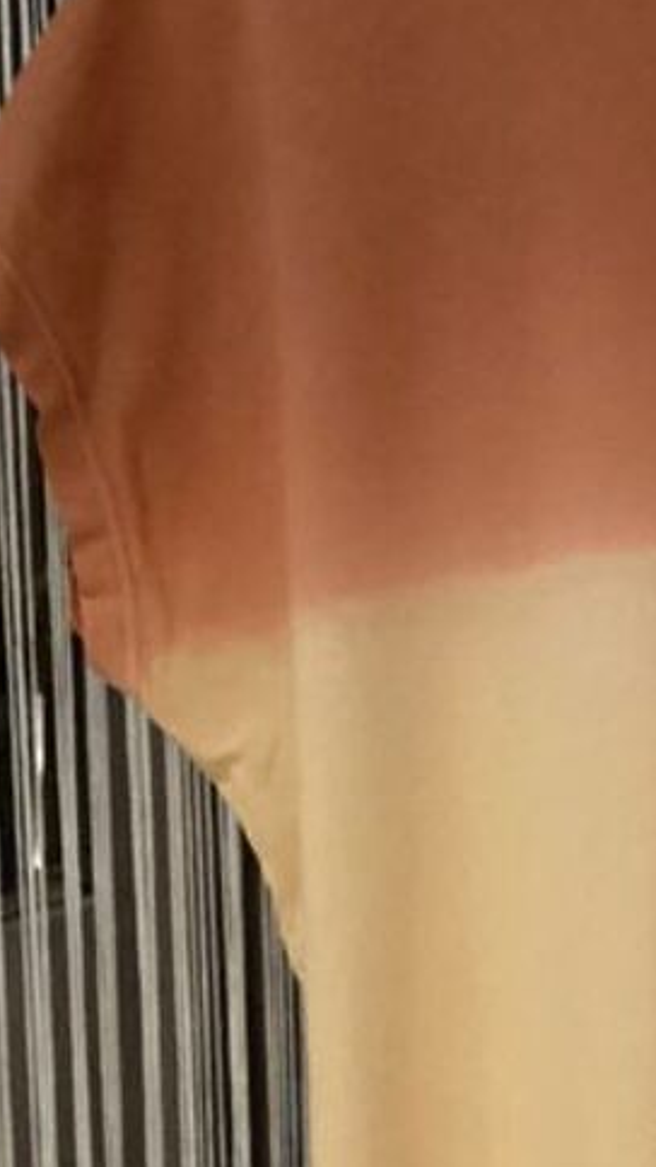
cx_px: 1052
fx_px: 2878
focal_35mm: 93
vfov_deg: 22.6
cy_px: 937
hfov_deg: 12.2
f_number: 2.4
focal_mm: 3.3
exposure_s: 1/17
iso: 640
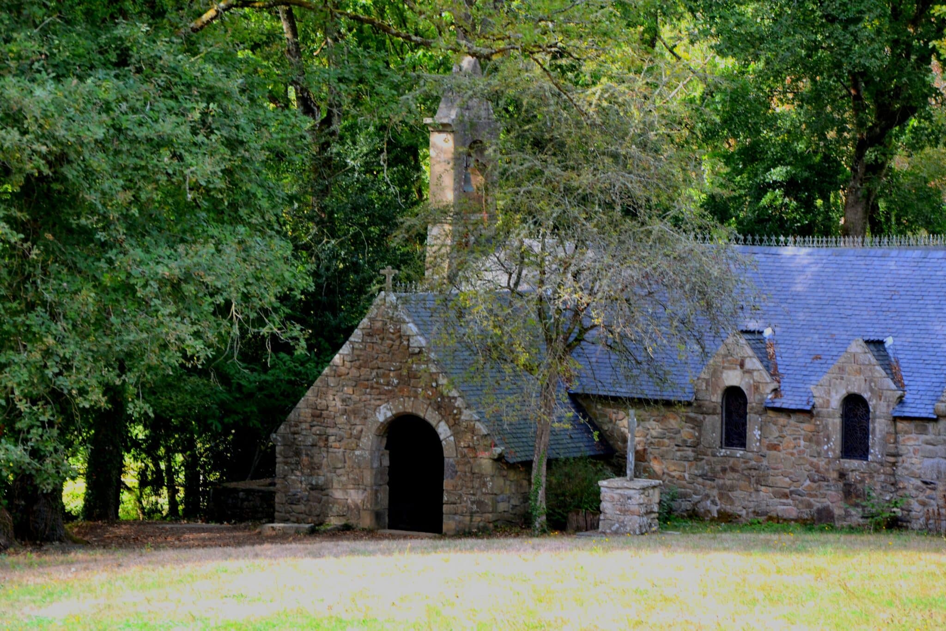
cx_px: 473
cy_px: 316
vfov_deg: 13.0
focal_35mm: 105
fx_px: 2759
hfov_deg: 19.5
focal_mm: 70
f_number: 5.3
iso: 400
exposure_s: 1/80
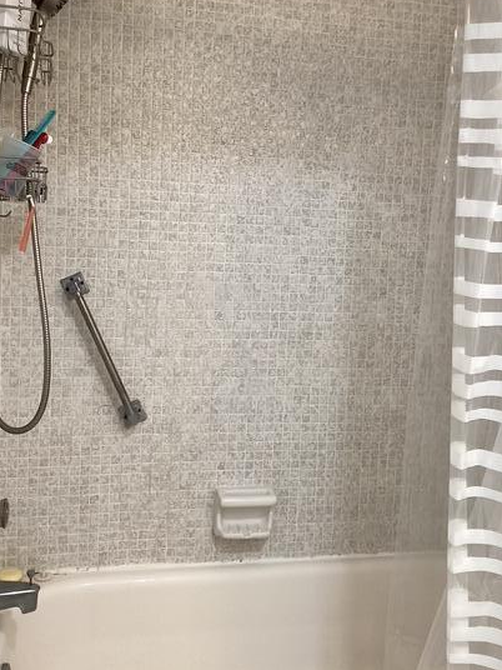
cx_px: 235
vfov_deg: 50.0
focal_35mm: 37
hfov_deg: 38.6
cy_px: 284
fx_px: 715
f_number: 2.4
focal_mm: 3.3
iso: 125
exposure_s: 1/60
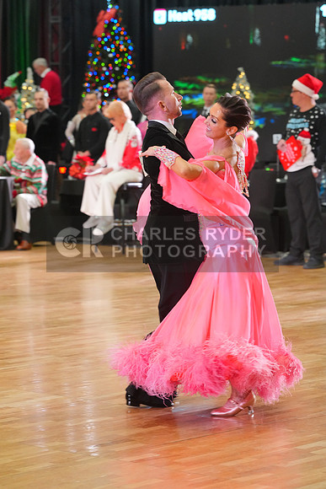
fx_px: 1765
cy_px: 244
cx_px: 163
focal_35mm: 130
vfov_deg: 15.8
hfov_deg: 10.6
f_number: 5.6
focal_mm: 130
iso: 4000
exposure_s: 1/200
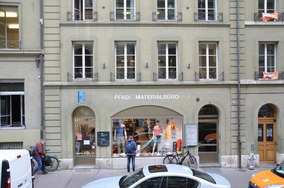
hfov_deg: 57.3
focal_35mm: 33
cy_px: 94
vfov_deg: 39.8
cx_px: 142
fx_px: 260
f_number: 5.6
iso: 250
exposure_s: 1/125
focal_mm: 22
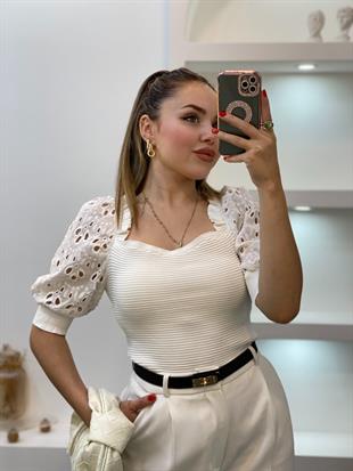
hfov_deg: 28.0
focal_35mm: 52
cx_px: 176
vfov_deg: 36.8
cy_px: 236
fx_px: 707
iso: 80
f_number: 2
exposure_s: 1/100
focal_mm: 6
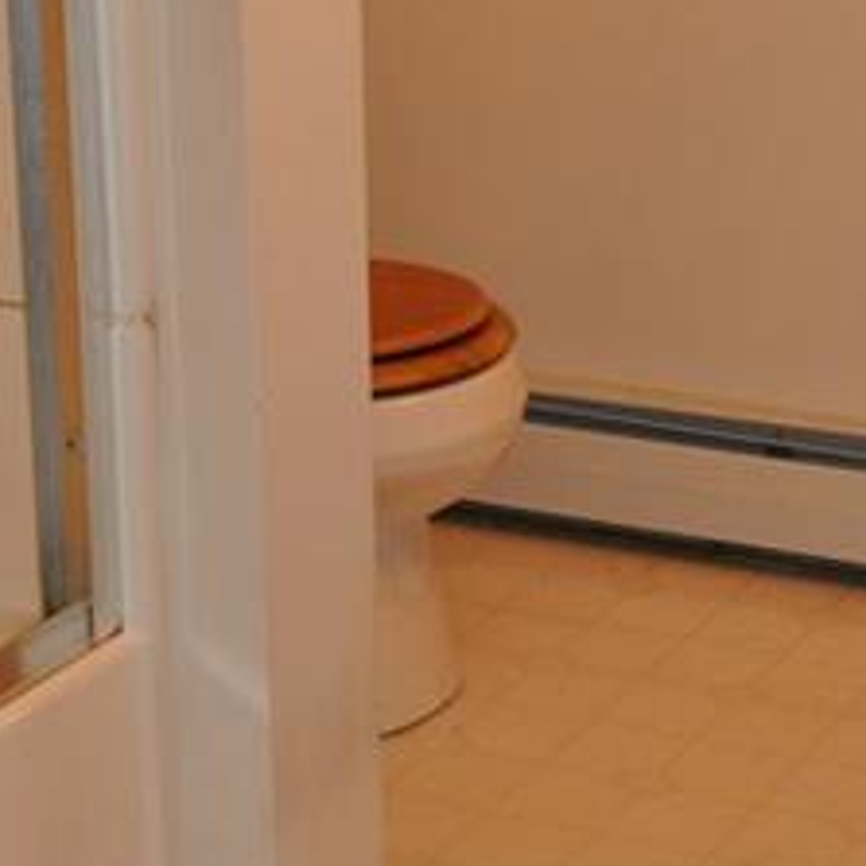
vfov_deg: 16.5
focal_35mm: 105
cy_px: 167
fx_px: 2972
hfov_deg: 16.5
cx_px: 647
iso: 800
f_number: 4
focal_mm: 24
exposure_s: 1/60
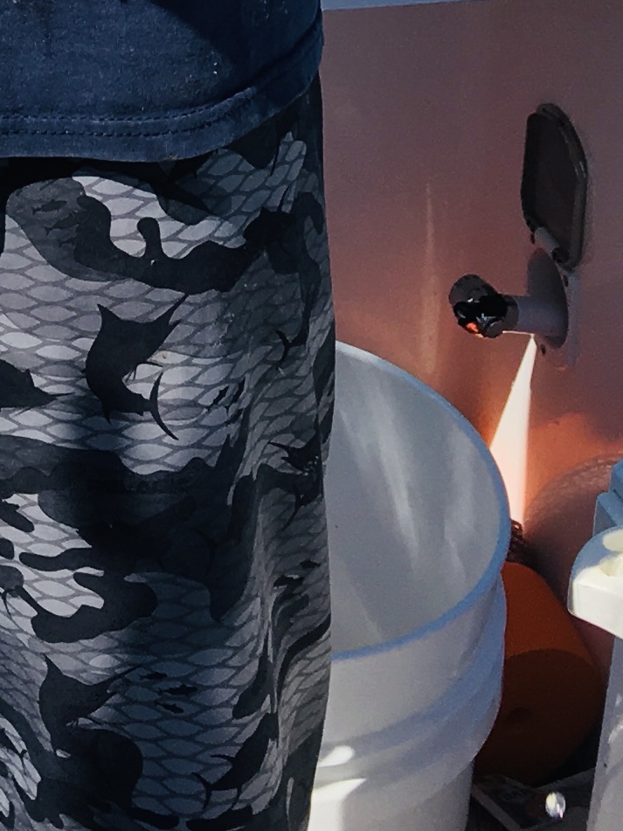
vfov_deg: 13.9
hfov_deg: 12.0
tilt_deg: -10.0
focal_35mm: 123
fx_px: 2952
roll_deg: +0.1
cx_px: 73
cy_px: -770
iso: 25
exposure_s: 1/1637
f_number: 2.2
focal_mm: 4.15
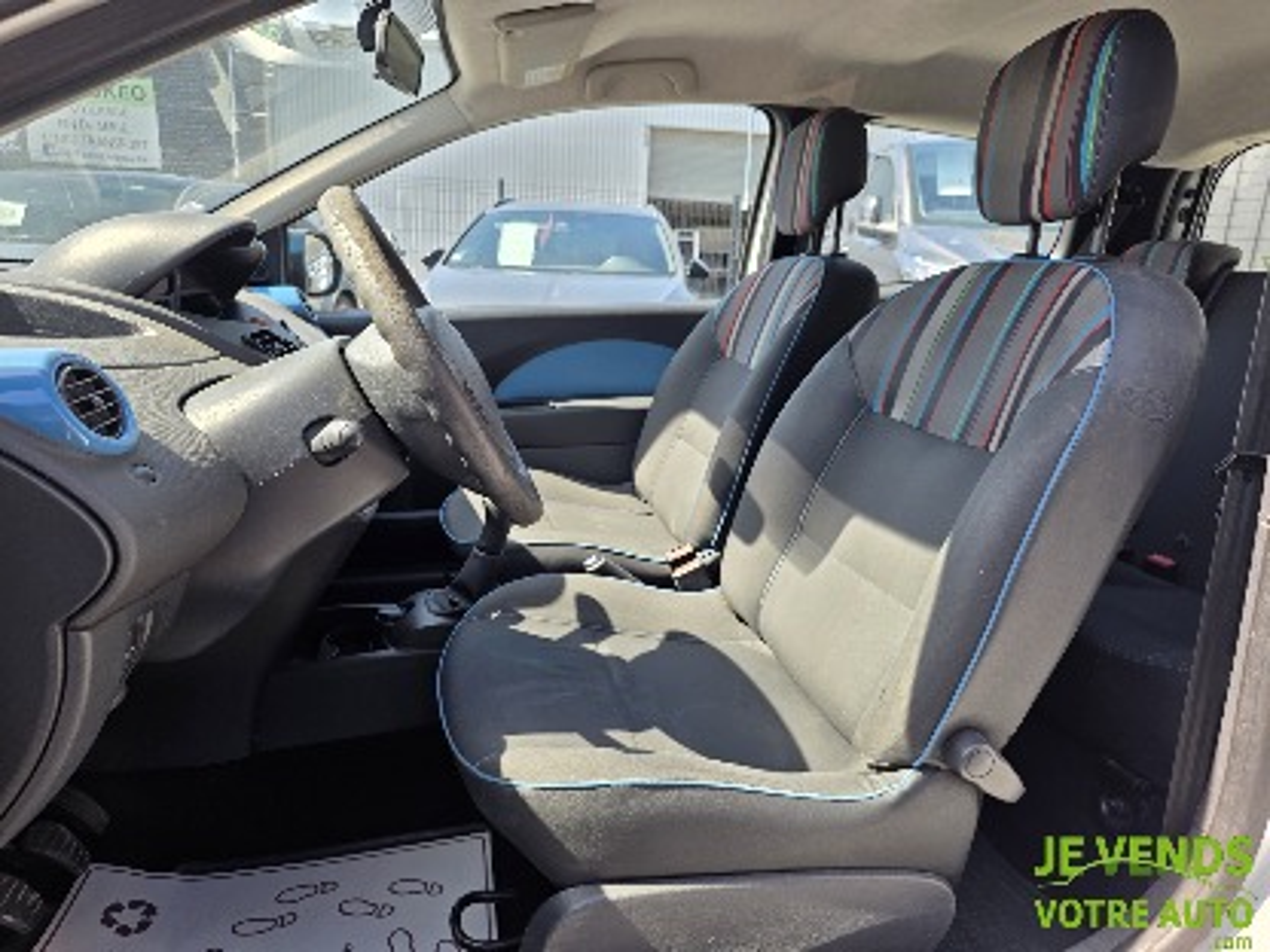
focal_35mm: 23
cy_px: 476
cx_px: 635
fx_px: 844
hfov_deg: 73.9
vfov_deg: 58.9
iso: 40
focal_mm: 6.25
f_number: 1.7
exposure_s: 1/359
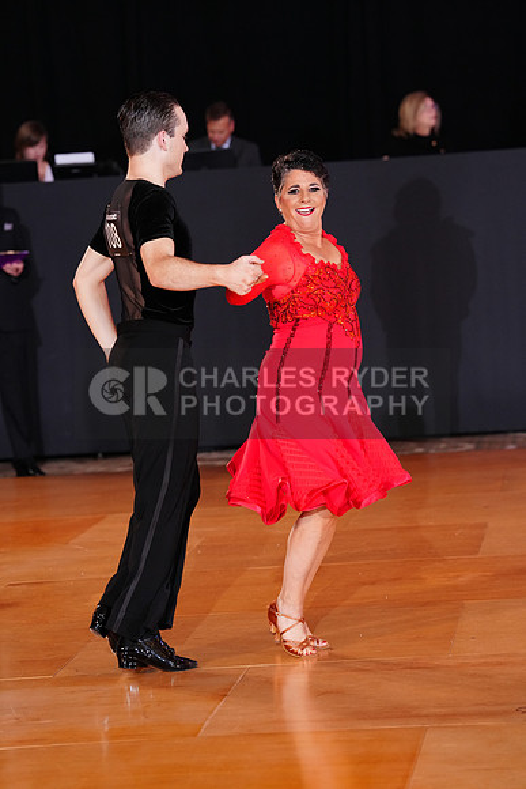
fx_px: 2957
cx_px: 263
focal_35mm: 135
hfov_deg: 10.2
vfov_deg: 15.2
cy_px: 394
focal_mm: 135
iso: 2500
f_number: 4.5
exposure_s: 1/160
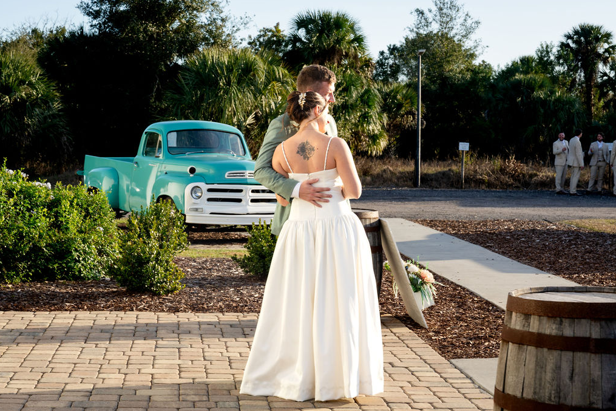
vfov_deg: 18.7
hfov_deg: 27.7
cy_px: 204
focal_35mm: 73
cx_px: 309
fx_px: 1249
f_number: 10
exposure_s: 1/80
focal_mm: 70
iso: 200
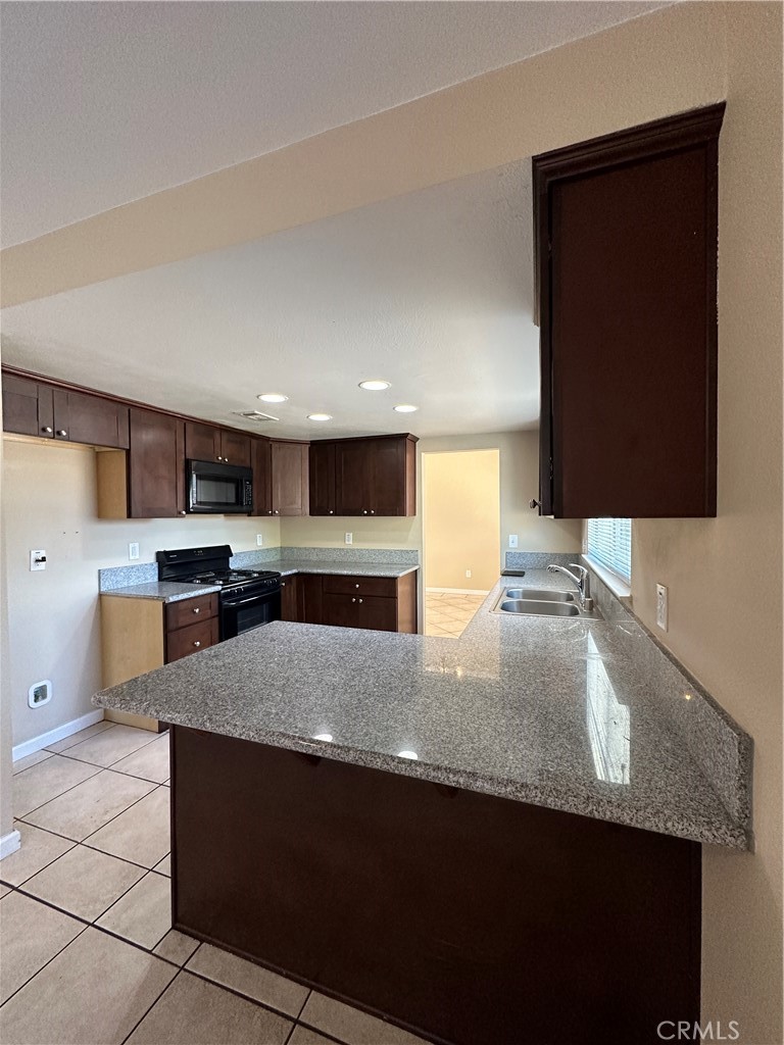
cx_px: 392
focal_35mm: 14
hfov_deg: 85.7
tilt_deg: -0.7
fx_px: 423
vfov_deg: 102.1
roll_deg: +1.8
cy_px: 522
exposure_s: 1/120
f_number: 2.2
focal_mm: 2.22
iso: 320
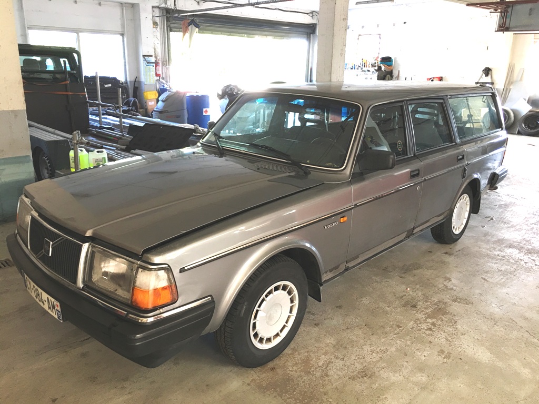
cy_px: 202
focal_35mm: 29
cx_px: 270
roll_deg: -1.8
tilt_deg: -16.3
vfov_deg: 48.2
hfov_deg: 61.7
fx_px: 452
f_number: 2.2
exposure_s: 1/17
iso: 40
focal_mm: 4.15
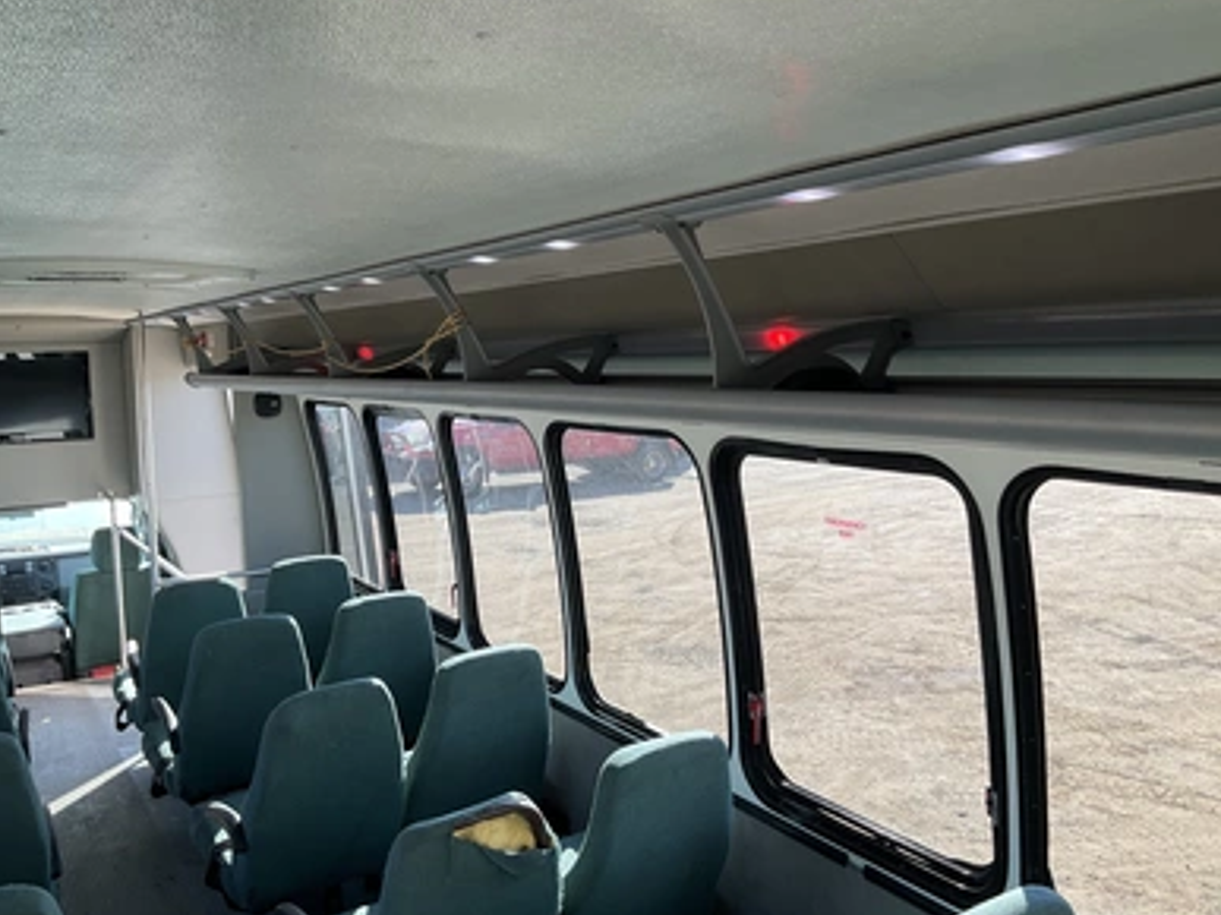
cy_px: 451
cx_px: 593
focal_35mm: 30
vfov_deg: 46.8
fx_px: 1058
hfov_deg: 60.0
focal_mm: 3
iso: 25
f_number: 1.8
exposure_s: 1/122
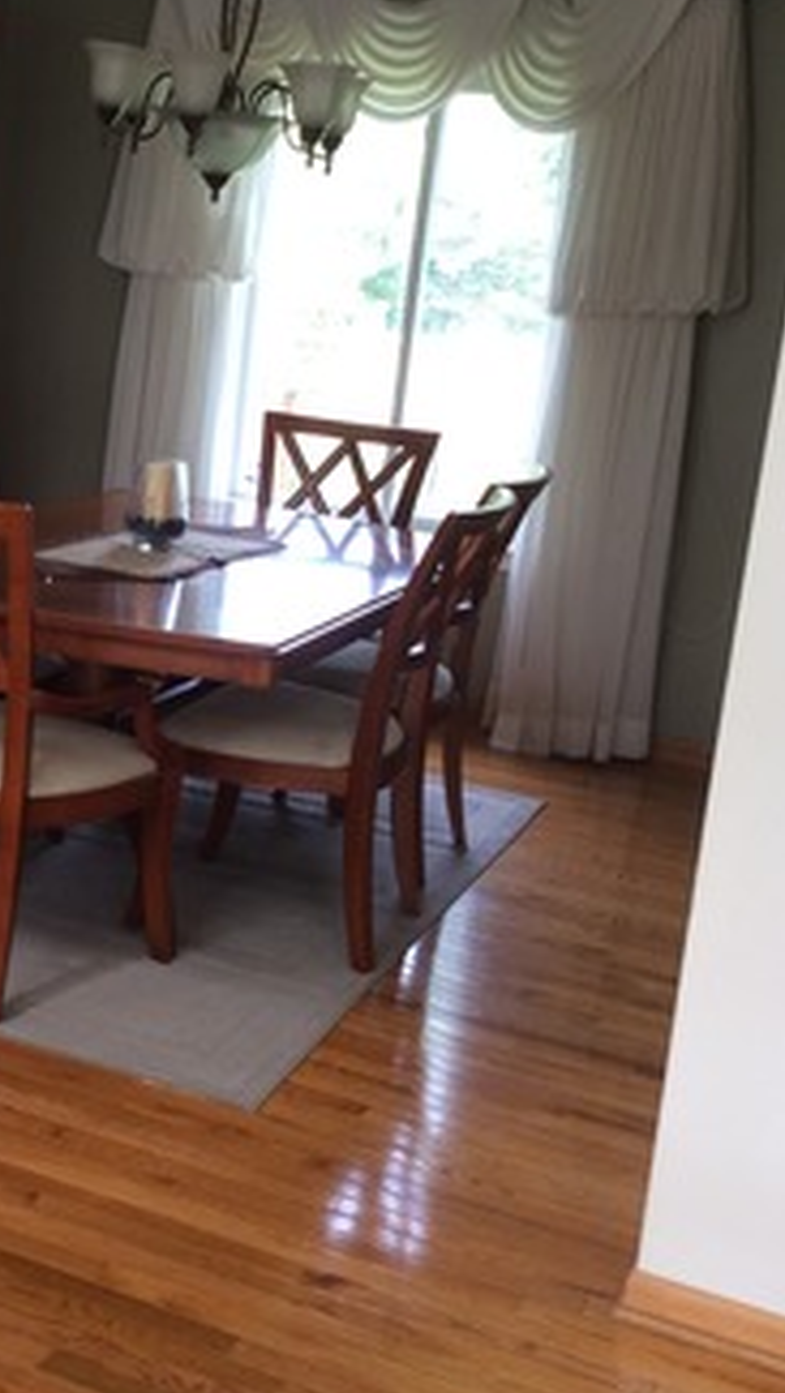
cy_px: 600
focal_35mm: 53
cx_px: 49
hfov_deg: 22.0
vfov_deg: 39.1
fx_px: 1960
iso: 32
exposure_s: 1/30
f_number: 2.4
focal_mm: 3.3
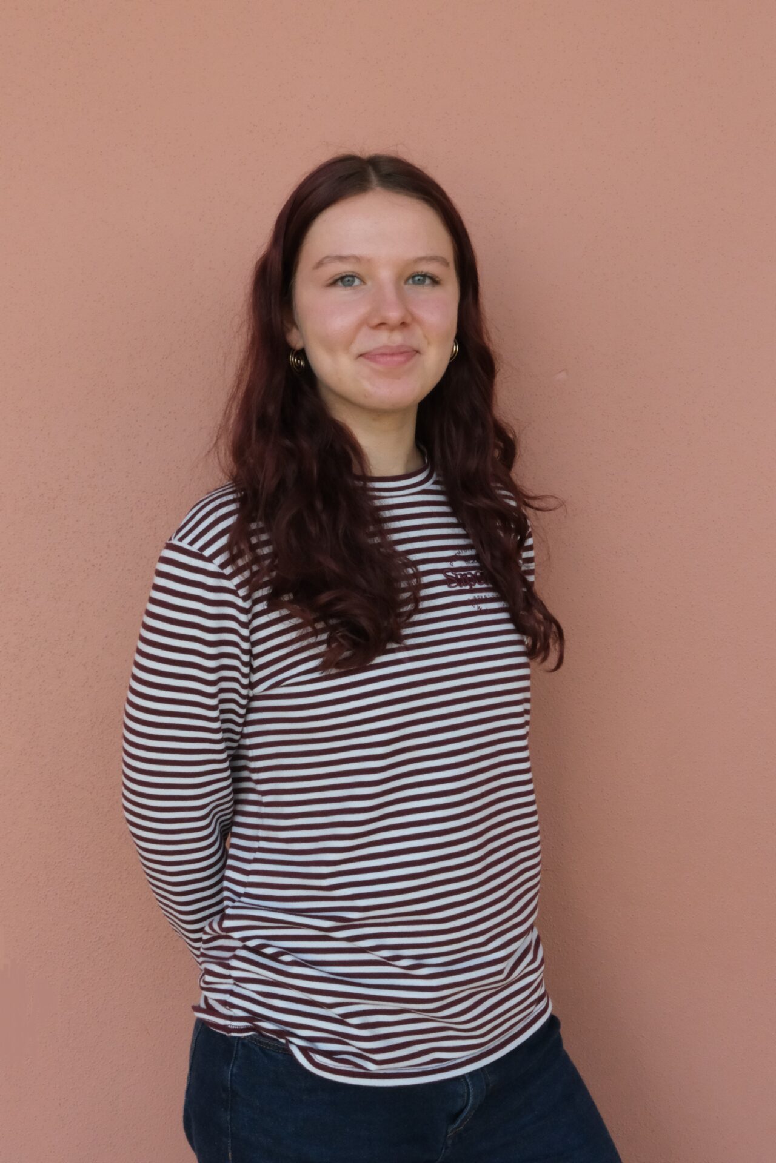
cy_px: 582
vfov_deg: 45.4
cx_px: 388
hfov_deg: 31.2
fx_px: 1390
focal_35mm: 43
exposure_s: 1/100
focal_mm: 28.5
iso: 4000
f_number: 22
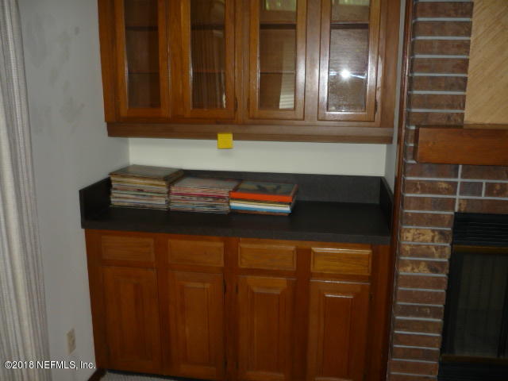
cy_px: 190
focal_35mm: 33
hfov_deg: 55.4
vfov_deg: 42.9
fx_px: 484
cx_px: 254
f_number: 2.8
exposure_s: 1/30
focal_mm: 5.5
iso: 100
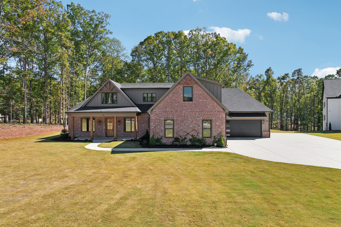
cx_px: 170
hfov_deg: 78.6
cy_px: 114
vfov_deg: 57.2
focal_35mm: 22
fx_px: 208
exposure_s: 1/800
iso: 100
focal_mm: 8.4
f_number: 2.8
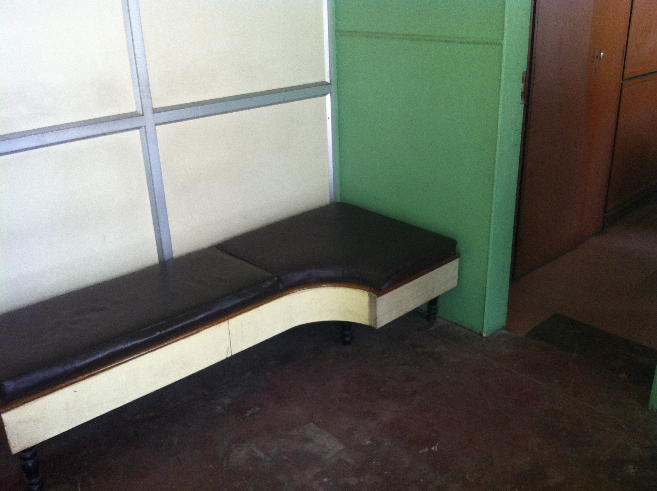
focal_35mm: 35
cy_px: 246
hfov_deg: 52.7
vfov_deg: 40.6
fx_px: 663
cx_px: 328
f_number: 2.8
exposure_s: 1/17
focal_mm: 3.85
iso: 125
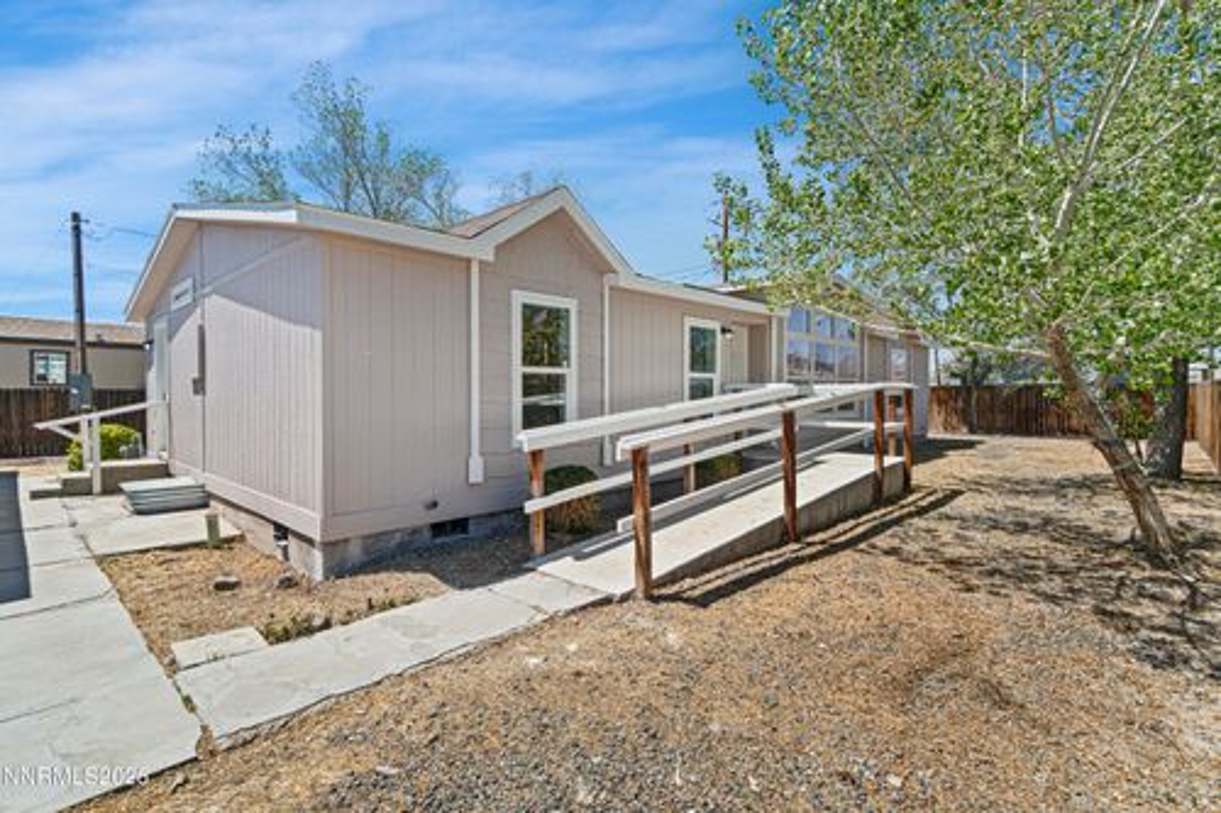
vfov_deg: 72.0
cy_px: 406
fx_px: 559
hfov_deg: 95.0
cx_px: 610
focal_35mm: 16
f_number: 8
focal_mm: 11
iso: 100
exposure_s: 1/40
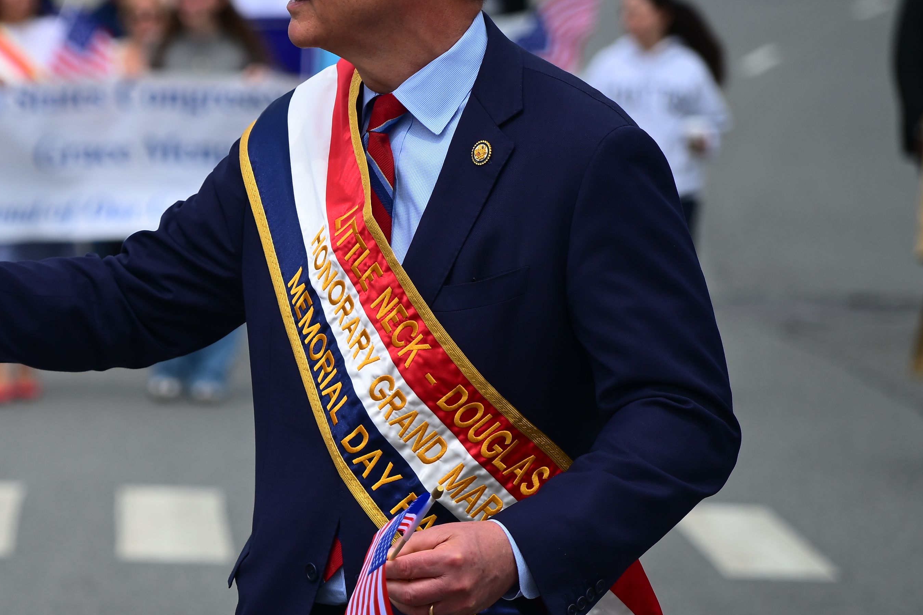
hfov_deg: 7.5
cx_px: -2
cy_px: 376
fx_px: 7050
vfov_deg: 5.0
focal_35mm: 275
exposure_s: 1/1000
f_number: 4
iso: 90
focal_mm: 120
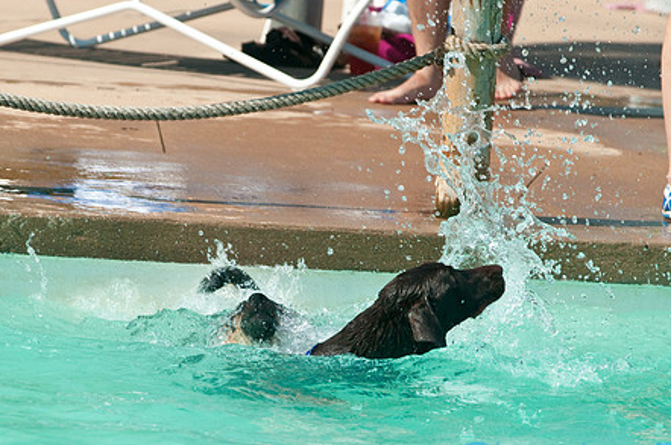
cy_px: 247
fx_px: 7330
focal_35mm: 394
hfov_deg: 5.2
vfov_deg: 3.5
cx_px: 264
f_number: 5.6
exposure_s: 1/640
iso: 400
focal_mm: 200
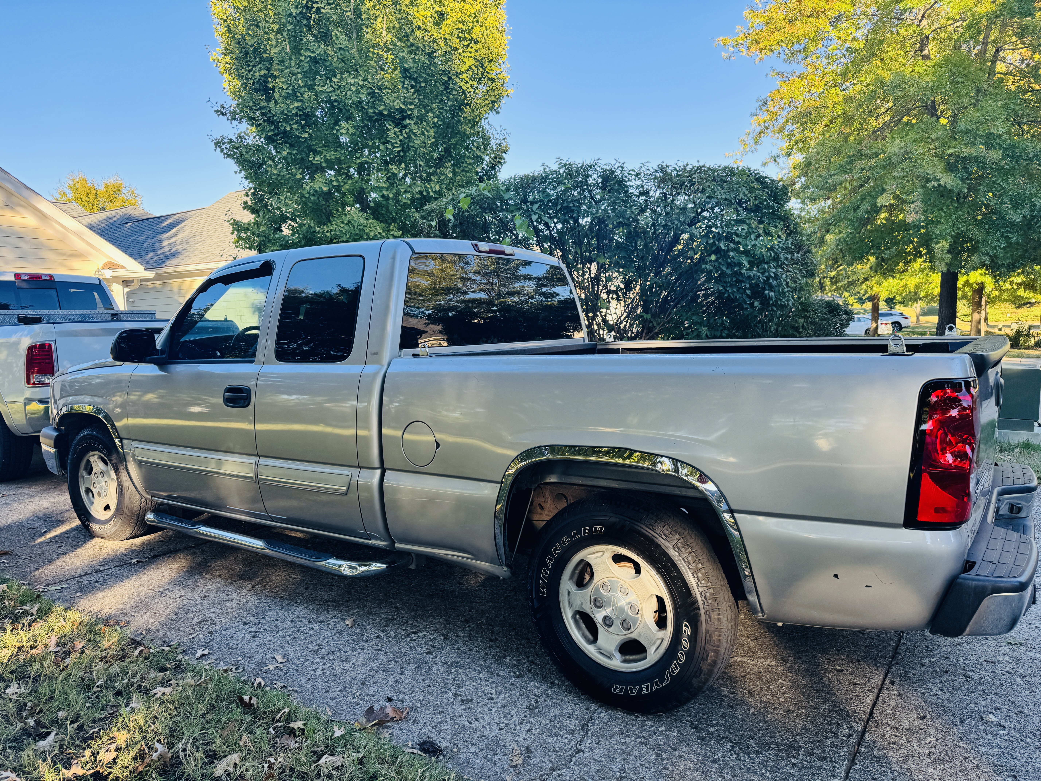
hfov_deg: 71.6
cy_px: 390
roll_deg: +2.3
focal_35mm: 24
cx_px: 520
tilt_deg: -5.7
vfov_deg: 56.8
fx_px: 722
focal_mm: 6.76
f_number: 1.78
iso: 80
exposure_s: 1/336
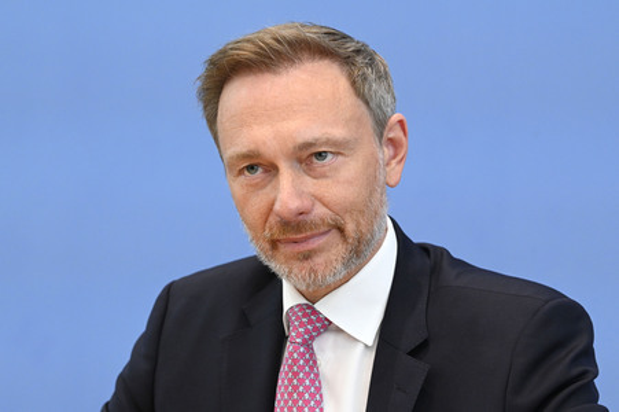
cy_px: 206
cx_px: 310
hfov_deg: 12.5
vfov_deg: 8.3
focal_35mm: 165
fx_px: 2835
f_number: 6.3
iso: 5000
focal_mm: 165
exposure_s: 1/640
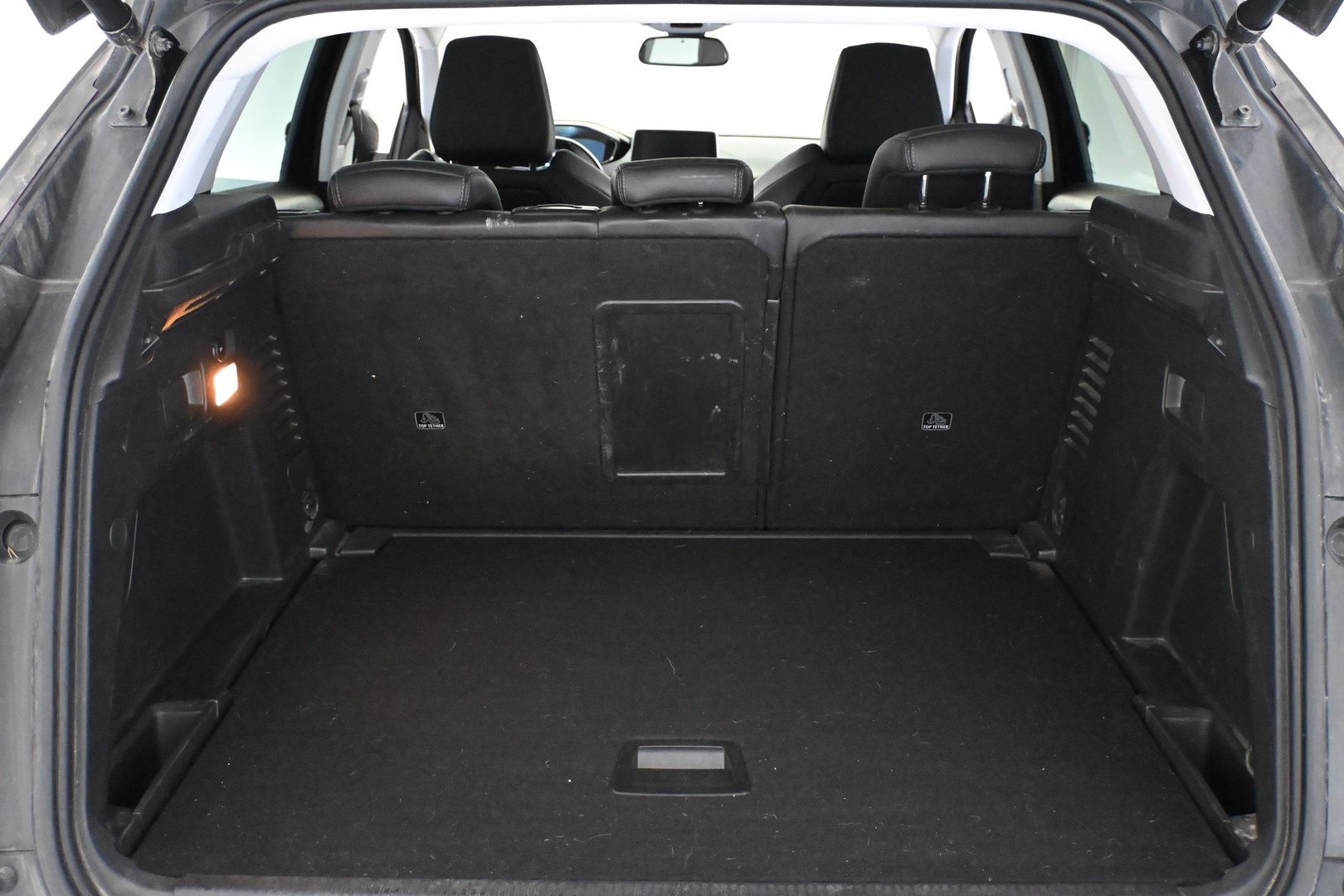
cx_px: 672
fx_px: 1344
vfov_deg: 36.9
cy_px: 448
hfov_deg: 53.1
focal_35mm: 36
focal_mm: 24
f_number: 4.2
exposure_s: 1/60
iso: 9000
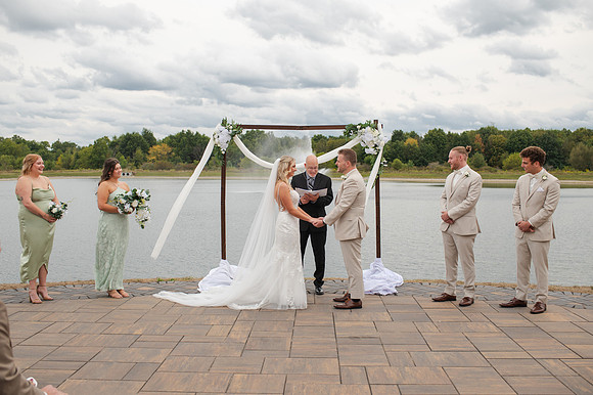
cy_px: 202
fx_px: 598
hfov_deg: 52.7
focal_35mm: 36
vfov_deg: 36.5
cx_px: 296
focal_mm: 35
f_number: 3.5
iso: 100
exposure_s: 1/800
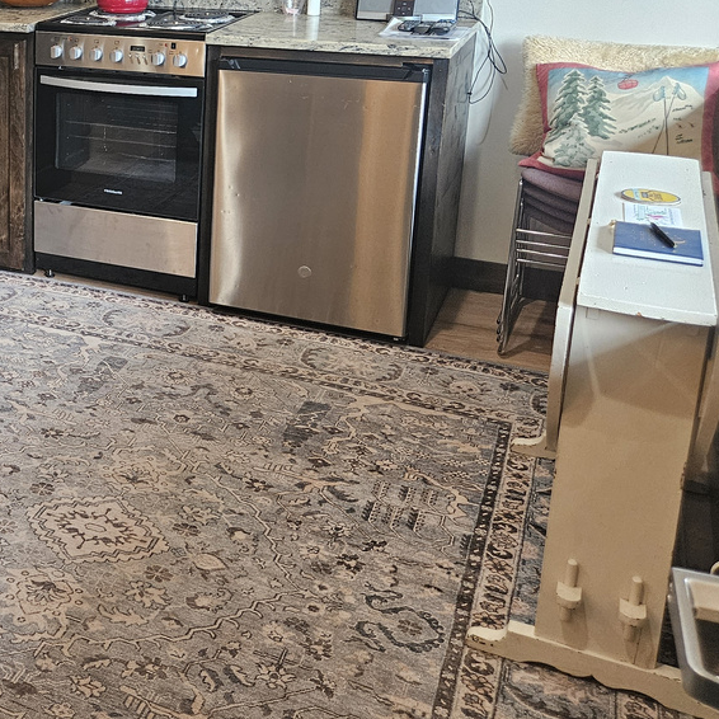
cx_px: -65
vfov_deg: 33.6
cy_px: 135
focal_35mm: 49
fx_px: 1151
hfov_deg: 31.0
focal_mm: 5.4
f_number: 1.8
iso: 400
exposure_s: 1/120
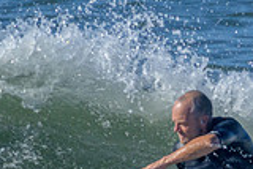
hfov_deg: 0.6
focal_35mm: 3706
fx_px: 26068
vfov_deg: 0.4
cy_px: 207
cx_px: 369
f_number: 11
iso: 900
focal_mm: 800
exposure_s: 1/2000
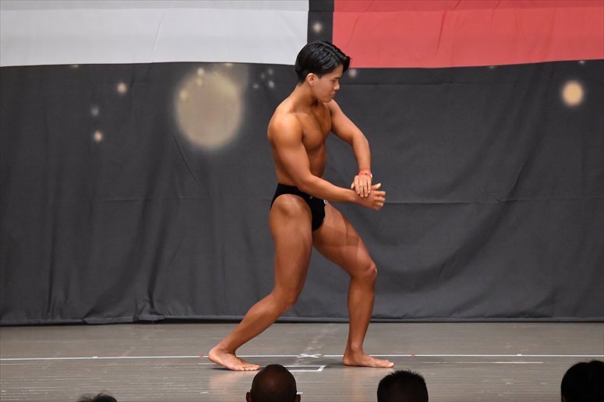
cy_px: 201
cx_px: 302
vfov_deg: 6.1
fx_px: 3773
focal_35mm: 225
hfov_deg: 9.2
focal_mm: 150
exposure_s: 1/400
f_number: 5.6
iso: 6400
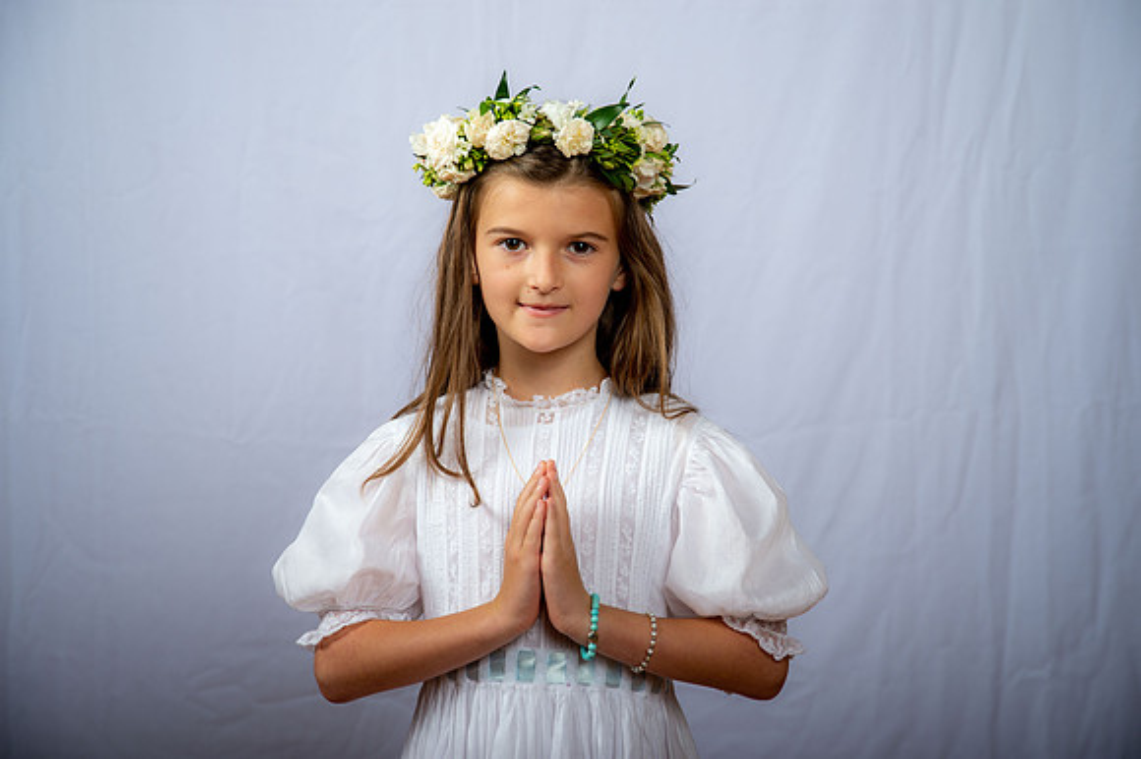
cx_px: 570
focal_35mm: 72
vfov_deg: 18.9
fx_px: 2281
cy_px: 380
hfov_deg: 28.1
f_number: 6.3
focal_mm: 72
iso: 250
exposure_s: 1/200
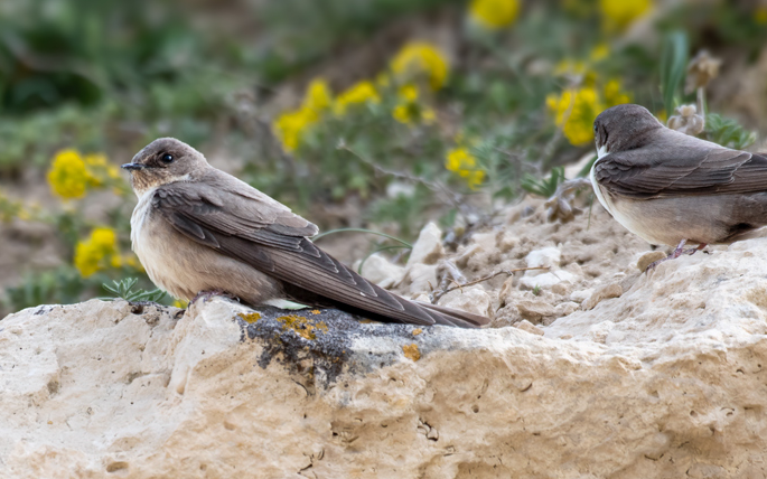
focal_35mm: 1172
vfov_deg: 1.1
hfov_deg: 1.8
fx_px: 24497
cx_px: 375
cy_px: 203
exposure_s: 1/400
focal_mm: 500
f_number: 7.1
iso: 200
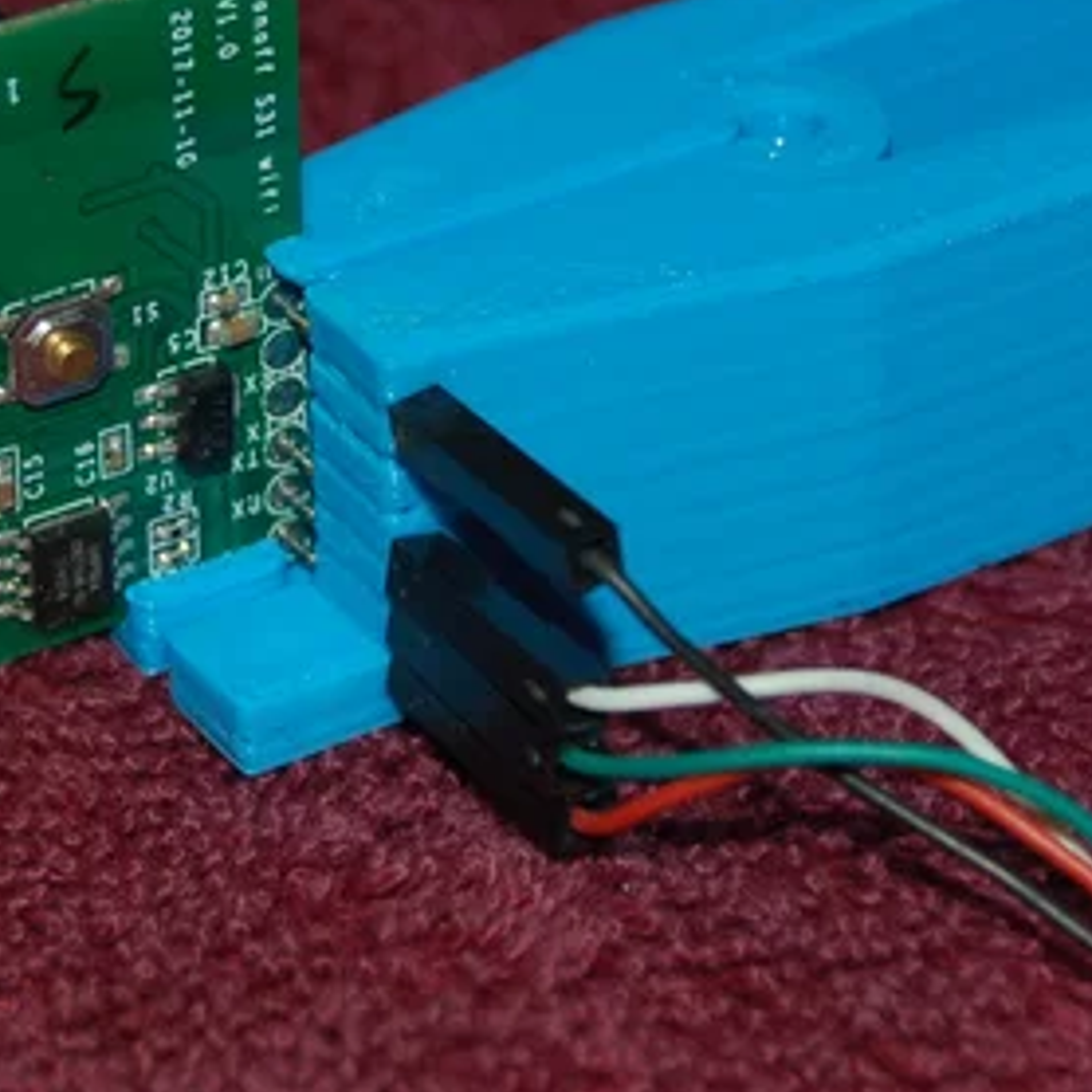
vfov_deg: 8.8
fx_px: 7067
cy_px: 289
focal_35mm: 198
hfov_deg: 8.8
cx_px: 432
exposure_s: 1/60
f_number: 5.3
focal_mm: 46
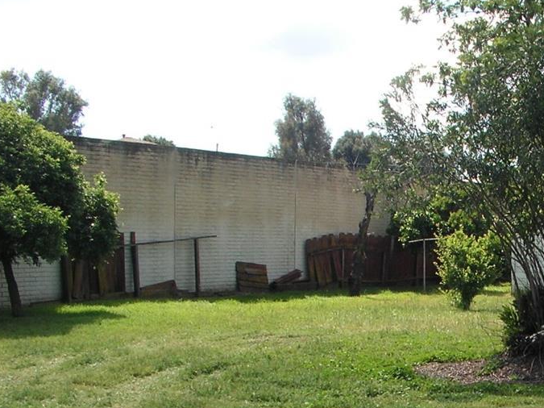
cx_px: 505
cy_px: 369
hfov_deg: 23.7
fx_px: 1257
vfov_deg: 18.1
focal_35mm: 80
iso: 50
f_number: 4.8
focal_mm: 6
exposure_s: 1/200
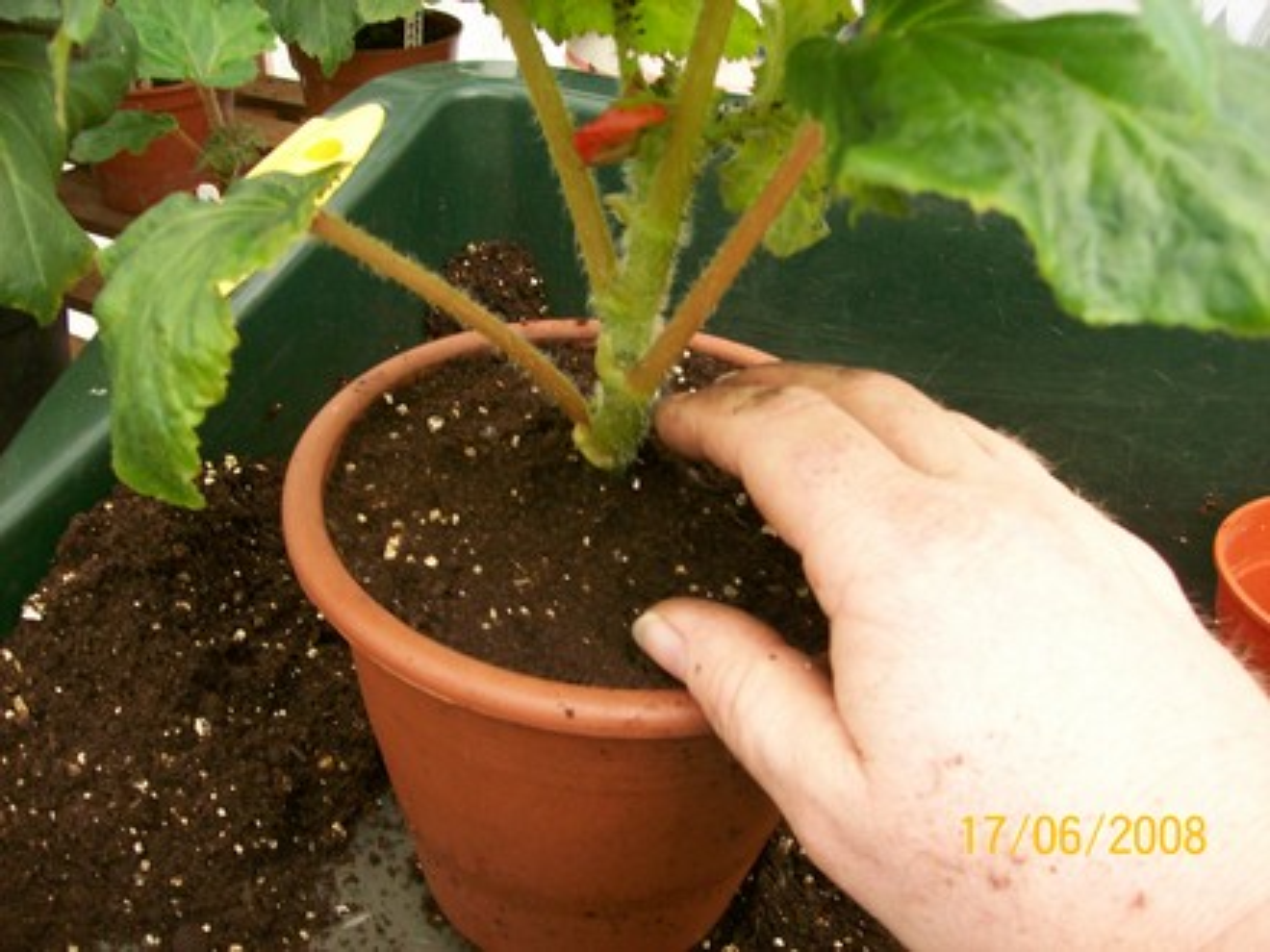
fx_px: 1321
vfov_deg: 39.7
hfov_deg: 51.4
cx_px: 635
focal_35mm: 36
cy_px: 476
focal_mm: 6
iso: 80
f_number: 2.7
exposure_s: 1/93.7
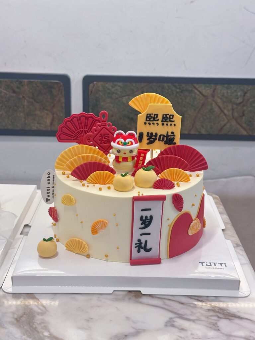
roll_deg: -2.4
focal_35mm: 48
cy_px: 170
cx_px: 128
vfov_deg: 39.7
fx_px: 471
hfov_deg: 30.3
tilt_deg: -20.4
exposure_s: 1/50
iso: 200
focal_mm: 6.86
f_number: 1.78
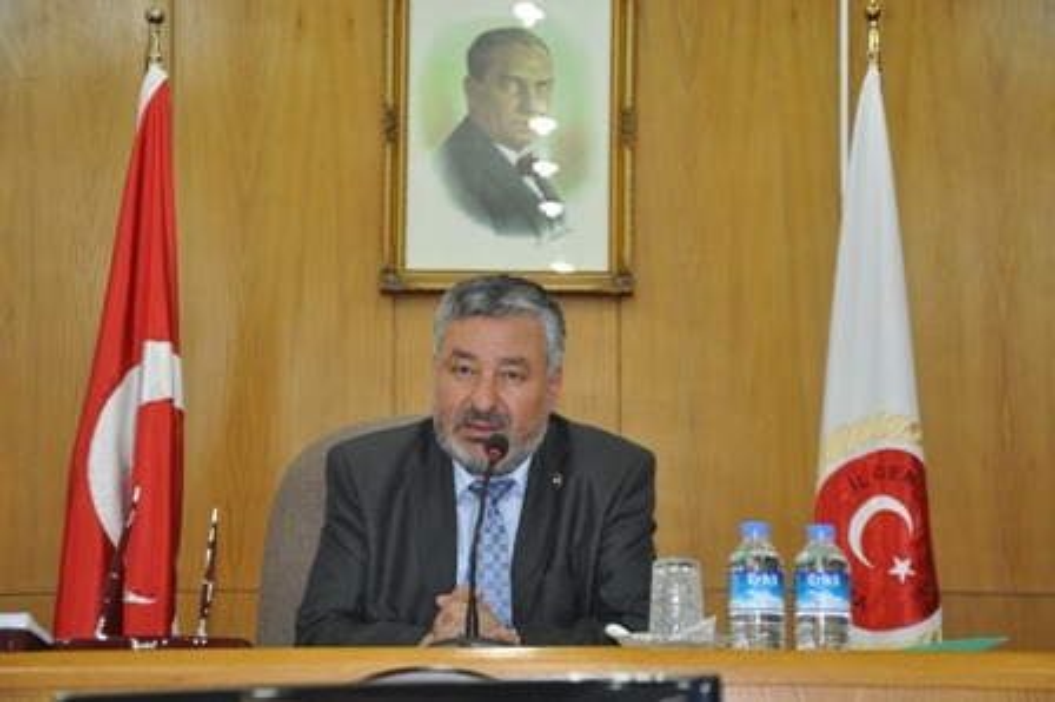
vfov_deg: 15.7
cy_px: 351
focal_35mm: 87
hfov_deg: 23.4
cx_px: 528
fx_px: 2548
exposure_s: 1/30
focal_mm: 58
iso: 1600
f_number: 5
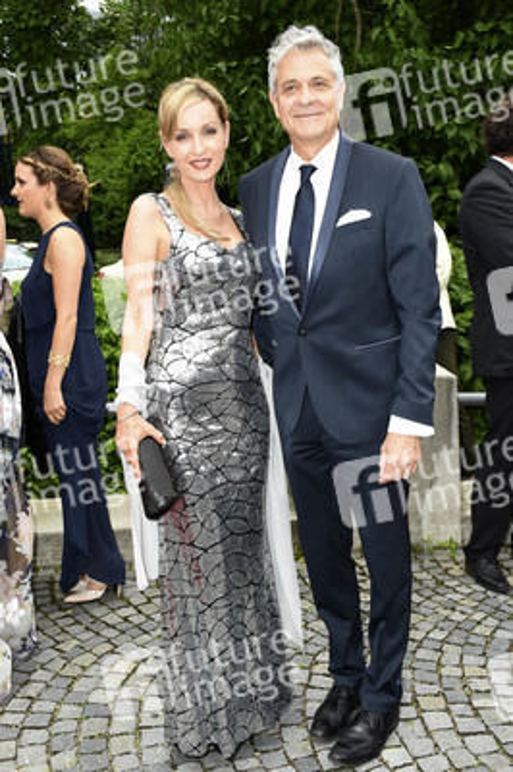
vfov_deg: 48.0
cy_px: 386
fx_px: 867
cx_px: 256
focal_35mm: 40
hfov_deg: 33.0
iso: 400
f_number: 5.6
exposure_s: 1/60
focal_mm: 27
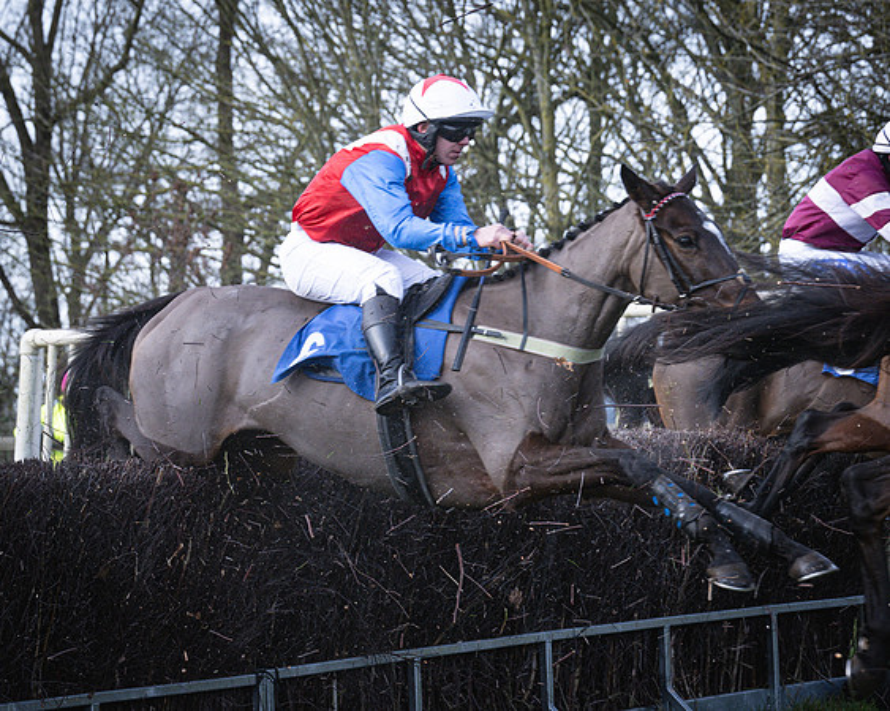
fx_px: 3582
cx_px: 275
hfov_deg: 14.1
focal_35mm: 136
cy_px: 356
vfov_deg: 11.3
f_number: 4
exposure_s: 1/1000
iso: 400
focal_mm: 70
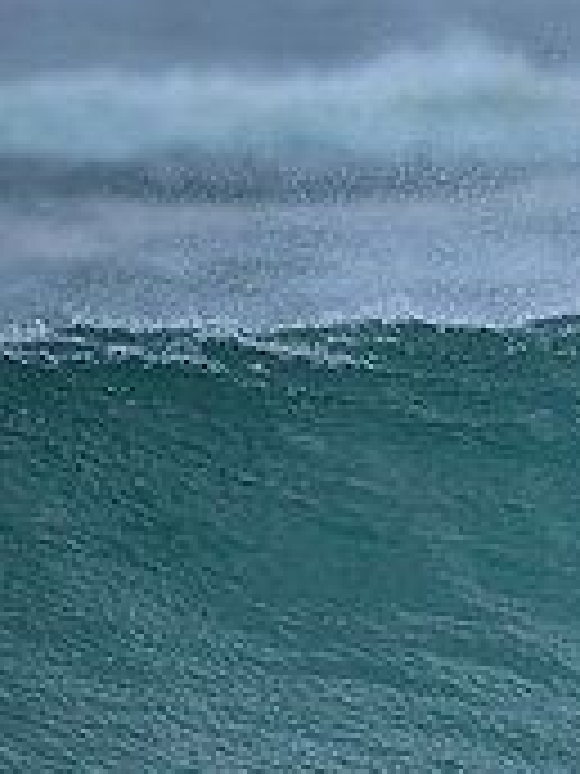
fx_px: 58107
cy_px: 641
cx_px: 1227
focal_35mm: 2601
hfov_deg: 0.6
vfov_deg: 0.8
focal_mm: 800
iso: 320
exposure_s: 1/2000
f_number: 6.3
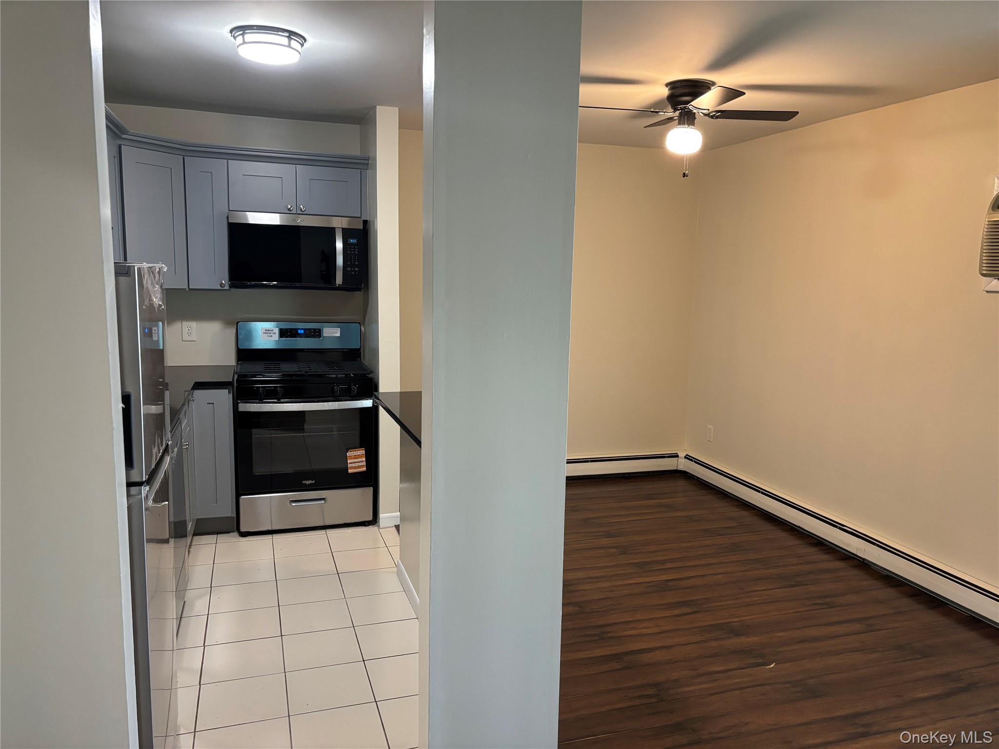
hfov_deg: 67.3
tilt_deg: -8.9
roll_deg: -1.4
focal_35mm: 26
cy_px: 374
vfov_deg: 53.1
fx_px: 750
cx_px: 500
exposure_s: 1/60
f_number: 1.6
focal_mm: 5.96
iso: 320
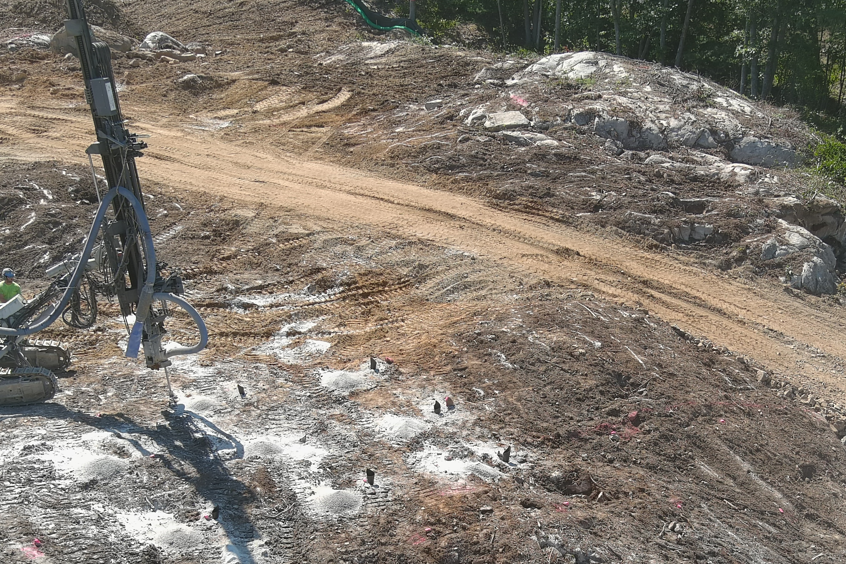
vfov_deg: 20.6
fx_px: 1528
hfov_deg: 30.6
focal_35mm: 65
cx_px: 586
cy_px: 479
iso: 100
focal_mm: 10.57
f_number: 2.8
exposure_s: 1/800
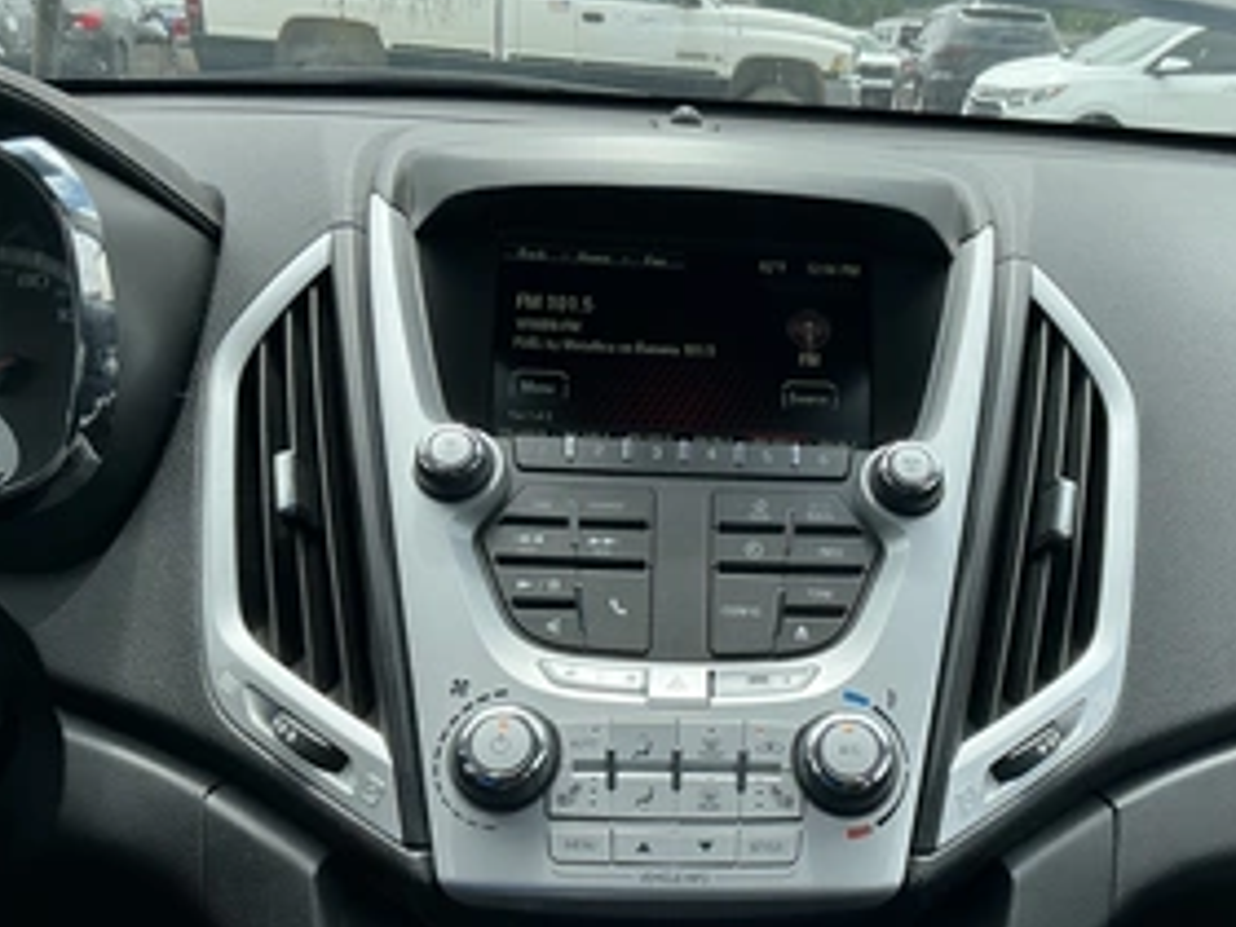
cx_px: 790
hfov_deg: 46.3
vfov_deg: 35.7
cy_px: 583
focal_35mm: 40
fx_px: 1428
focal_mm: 3
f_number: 1.8
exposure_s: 1/500
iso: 25
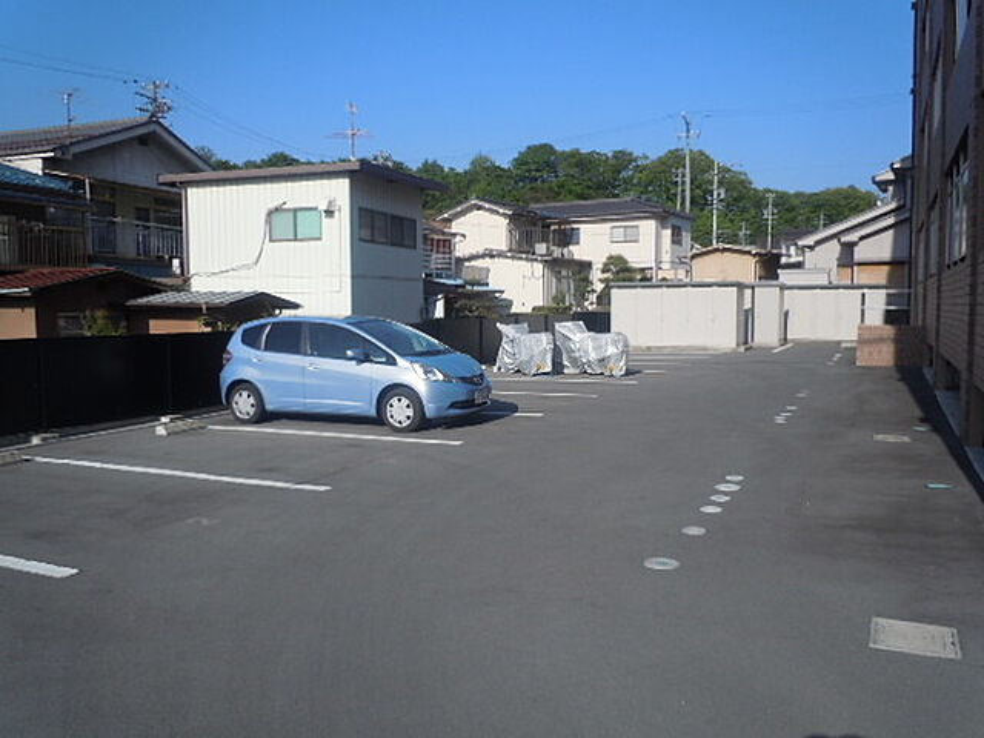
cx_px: 492
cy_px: 369
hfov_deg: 63.4
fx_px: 796
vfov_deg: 49.7
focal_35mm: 28
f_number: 7.4
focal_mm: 5
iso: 100
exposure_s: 1/320
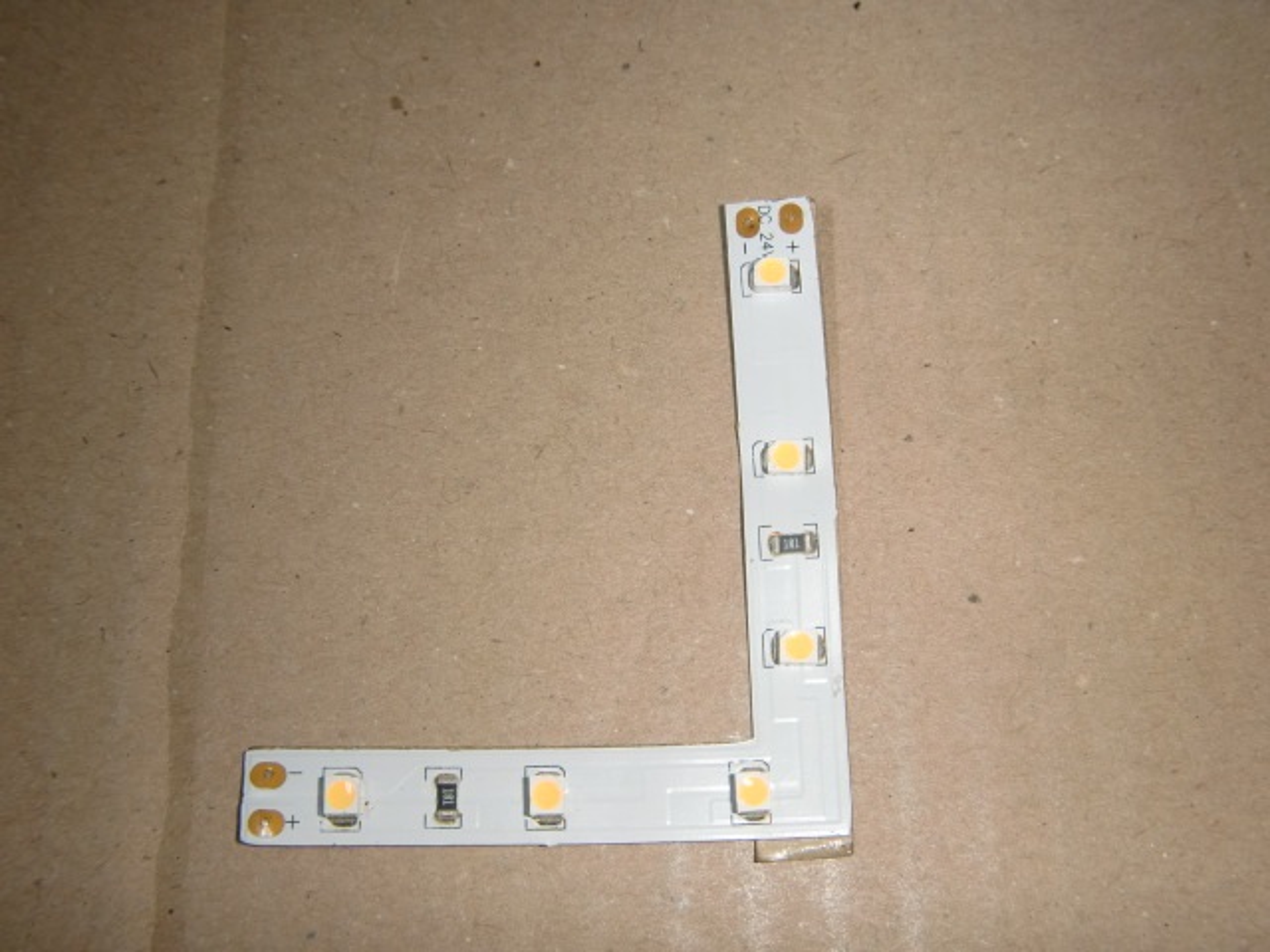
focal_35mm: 38
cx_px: 635
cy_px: 476
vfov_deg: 37.7
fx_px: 1394
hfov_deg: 49.0
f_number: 3.9
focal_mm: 6.66
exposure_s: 1/60
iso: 64
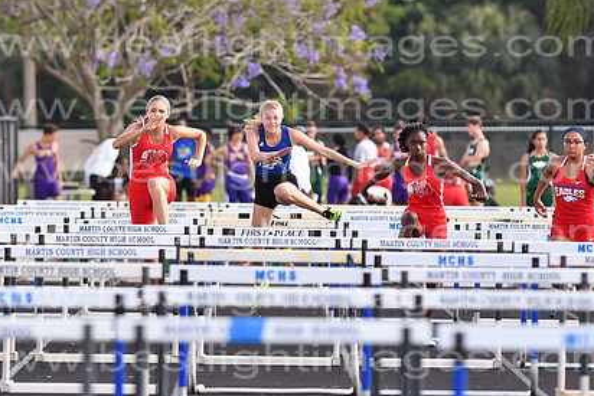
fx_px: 10464
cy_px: 204
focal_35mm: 634
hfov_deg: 3.3
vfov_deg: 2.2
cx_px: 287
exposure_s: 1/1000
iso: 400
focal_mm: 300
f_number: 5.6
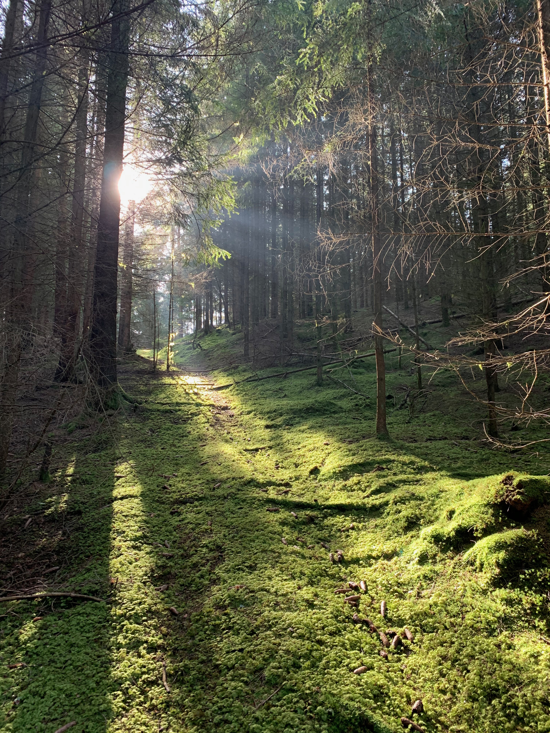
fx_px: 551
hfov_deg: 53.1
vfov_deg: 67.3
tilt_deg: +9.2
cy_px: 366
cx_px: 275
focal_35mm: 26
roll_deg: +0.1
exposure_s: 1/62
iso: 100
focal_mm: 4.25
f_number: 1.8
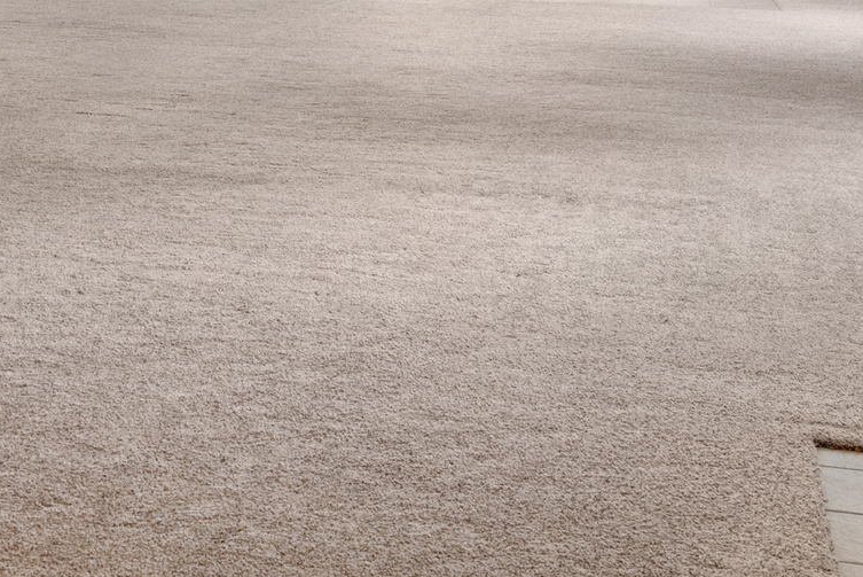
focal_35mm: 69
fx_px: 1664
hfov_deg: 28.4
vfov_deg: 18.3
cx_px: 158
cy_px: -170
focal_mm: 25.5
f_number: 8
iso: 500
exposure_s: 1/2
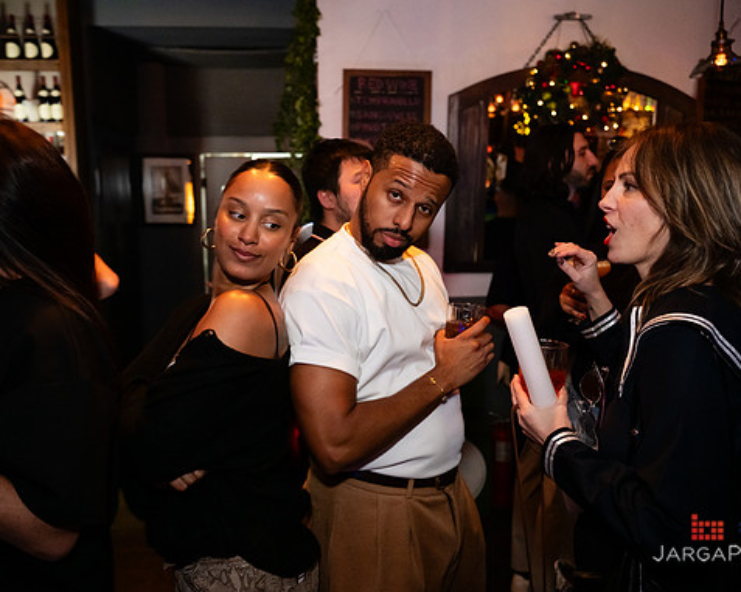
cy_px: 294
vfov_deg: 48.5
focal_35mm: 30
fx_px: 658
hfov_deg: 58.8
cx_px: 351
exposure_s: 1/100
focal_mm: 26
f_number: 2.8
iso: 3200
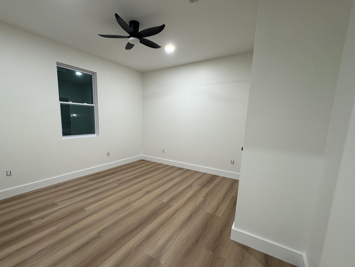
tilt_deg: -9.9
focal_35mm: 16
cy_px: 146
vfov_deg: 77.9
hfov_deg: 93.9
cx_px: 153
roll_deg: -0.9
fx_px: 164
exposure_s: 1/60
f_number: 2.2
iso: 250
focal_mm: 2.22
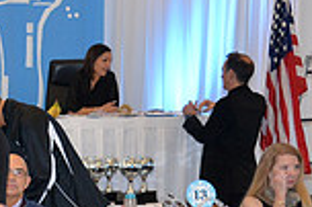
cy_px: 218
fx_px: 1454
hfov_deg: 11.4
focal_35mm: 168
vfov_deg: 8.1
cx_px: -248
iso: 2500
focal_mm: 44
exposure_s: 1/250
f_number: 5
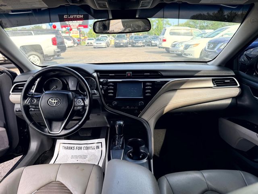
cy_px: 97
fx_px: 179
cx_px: 129
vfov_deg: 56.8
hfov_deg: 71.6
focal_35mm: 24
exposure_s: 1/796
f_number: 1.78
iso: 100
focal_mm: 6.76
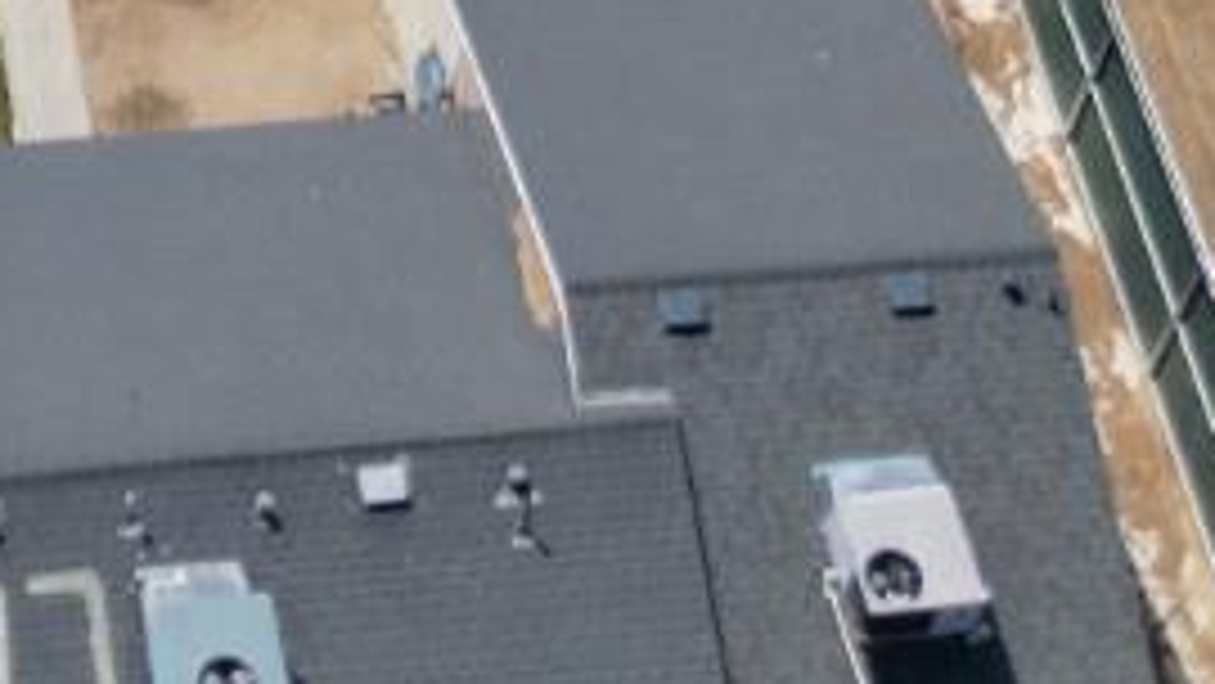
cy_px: -1154
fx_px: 4672
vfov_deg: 7.6
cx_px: -396
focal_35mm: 145
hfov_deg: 14.2
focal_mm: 6.72
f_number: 1.7
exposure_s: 1/4000
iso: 120
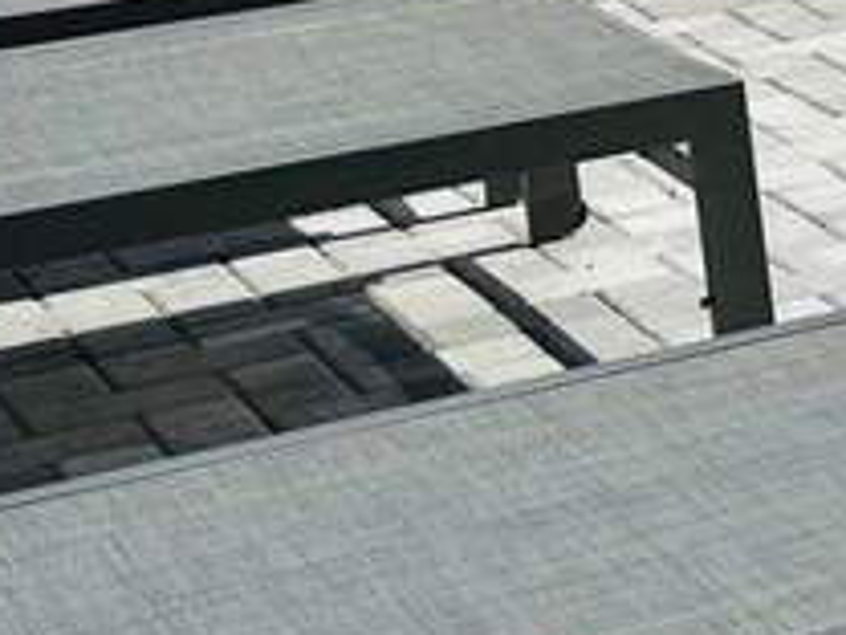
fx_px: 3617
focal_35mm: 148
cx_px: 2420
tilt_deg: -3.3
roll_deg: +0.2
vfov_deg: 9.2
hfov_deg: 10.3
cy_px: -745
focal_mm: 6.86
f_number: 1.78
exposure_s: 1/12048
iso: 80
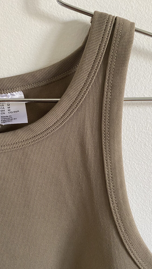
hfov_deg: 40.1
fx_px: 208
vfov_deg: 66.1
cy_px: 134
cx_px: 67
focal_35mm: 29
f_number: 1.8
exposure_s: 1/60
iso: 250
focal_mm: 4.25
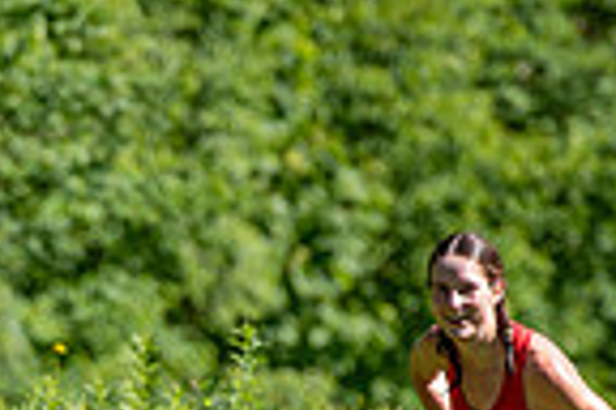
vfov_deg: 1.7
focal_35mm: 806
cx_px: 175
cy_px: 519
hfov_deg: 2.6
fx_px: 13790
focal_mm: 200
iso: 100
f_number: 3.5
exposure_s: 1/800
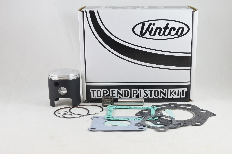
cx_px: 116
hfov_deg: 42.7
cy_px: 77
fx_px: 296
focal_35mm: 46
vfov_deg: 29.2
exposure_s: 1/125
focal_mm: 17.2
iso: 640
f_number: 4.5
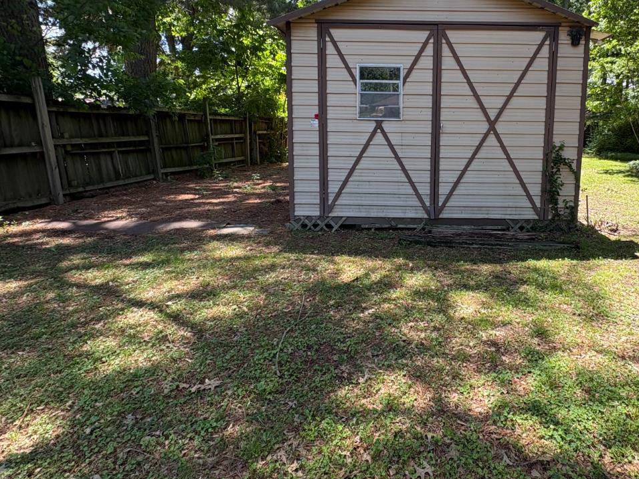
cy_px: 183
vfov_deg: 60.4
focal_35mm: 22
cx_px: 416
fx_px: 406
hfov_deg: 74.5
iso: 50
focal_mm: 2.22
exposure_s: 1/188
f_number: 2.2
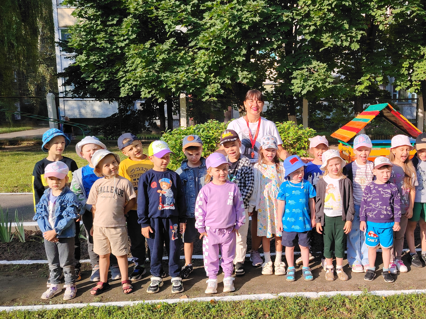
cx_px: 306
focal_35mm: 37
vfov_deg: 38.7
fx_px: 455
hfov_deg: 48.7
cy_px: 157
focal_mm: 5.25
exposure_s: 1/900
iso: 153
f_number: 1.75
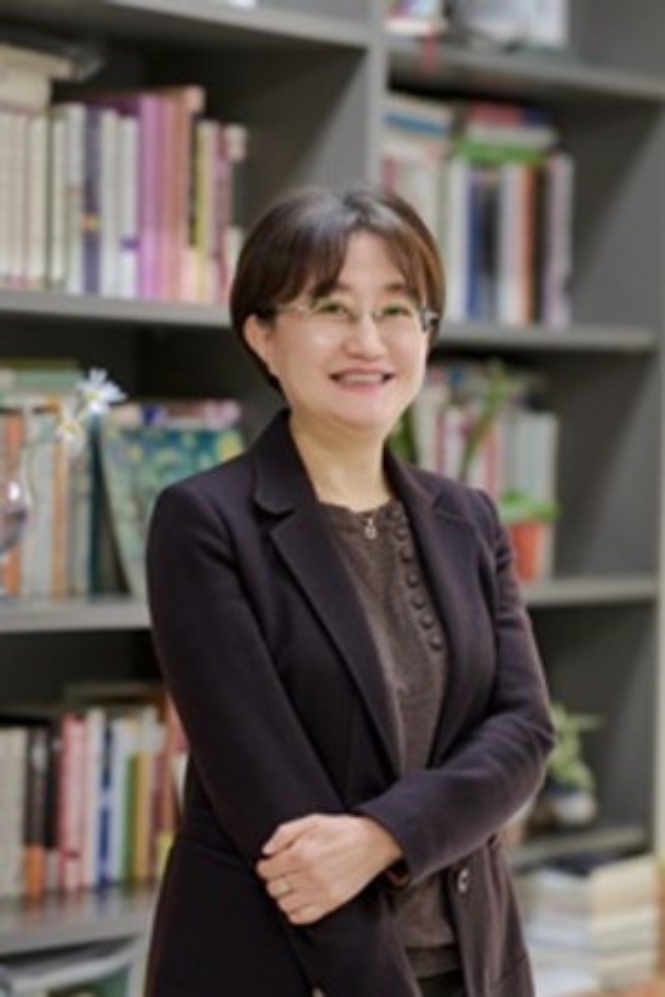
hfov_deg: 10.2
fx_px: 3740
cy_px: 498
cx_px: 332
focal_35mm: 135
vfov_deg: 15.2
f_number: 2.5
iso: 500
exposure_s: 1/125
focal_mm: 135
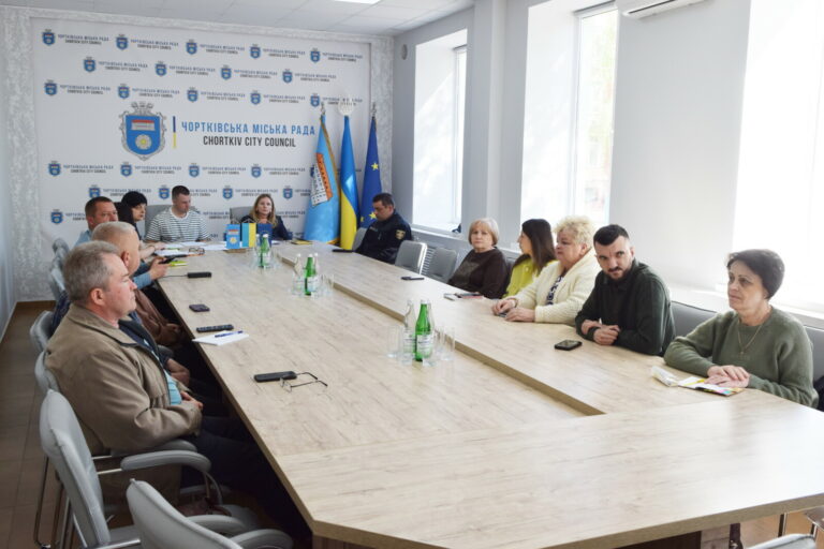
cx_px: 412
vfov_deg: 38.4
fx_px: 790
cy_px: 274
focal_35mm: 34
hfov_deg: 55.1
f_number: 6.3
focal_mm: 23
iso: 400
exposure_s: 1/160
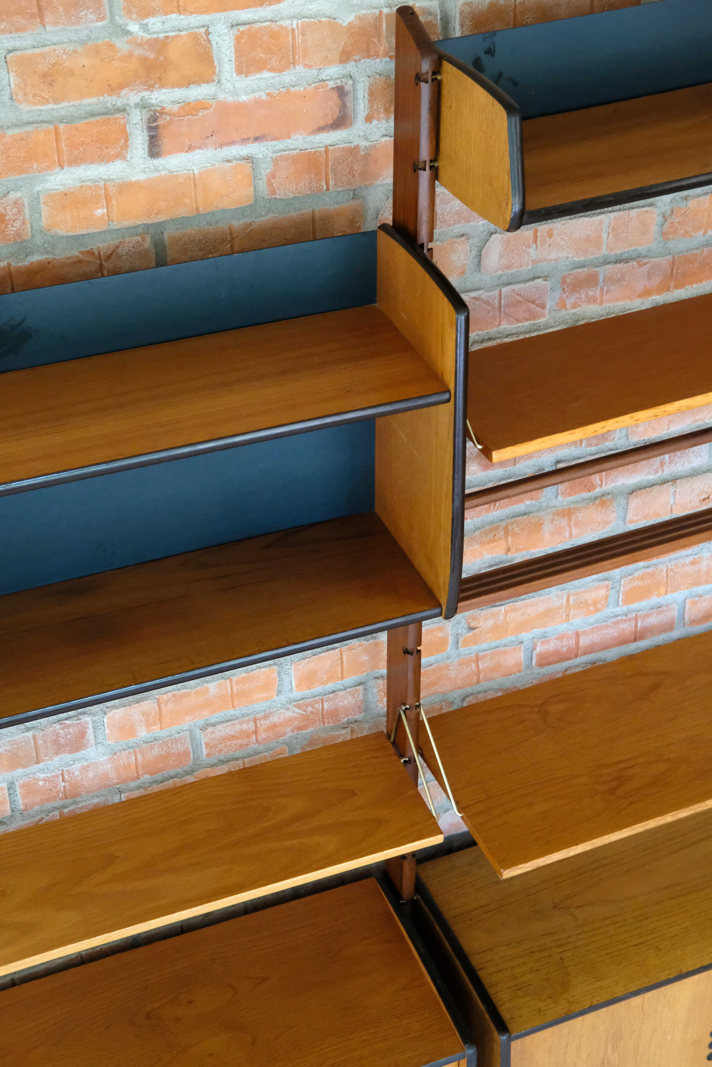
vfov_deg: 37.5
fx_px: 1572
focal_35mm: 53
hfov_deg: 25.5
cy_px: 534
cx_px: 356
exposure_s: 1/125
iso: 6400
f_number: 5.6
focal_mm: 35
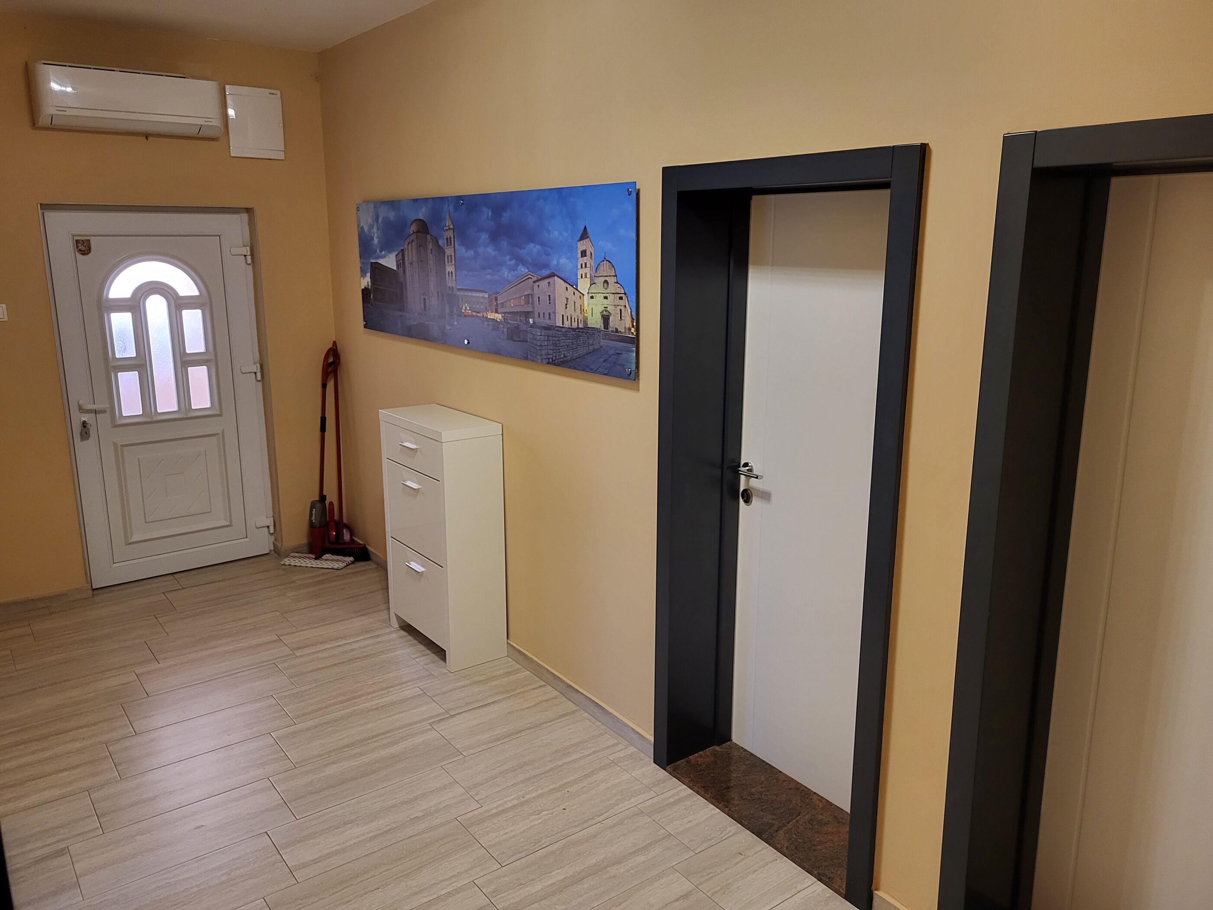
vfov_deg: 53.1
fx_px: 911
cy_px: 455
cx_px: 606
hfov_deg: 67.3
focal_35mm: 26
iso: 320
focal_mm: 5.4
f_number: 1.8
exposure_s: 1/50
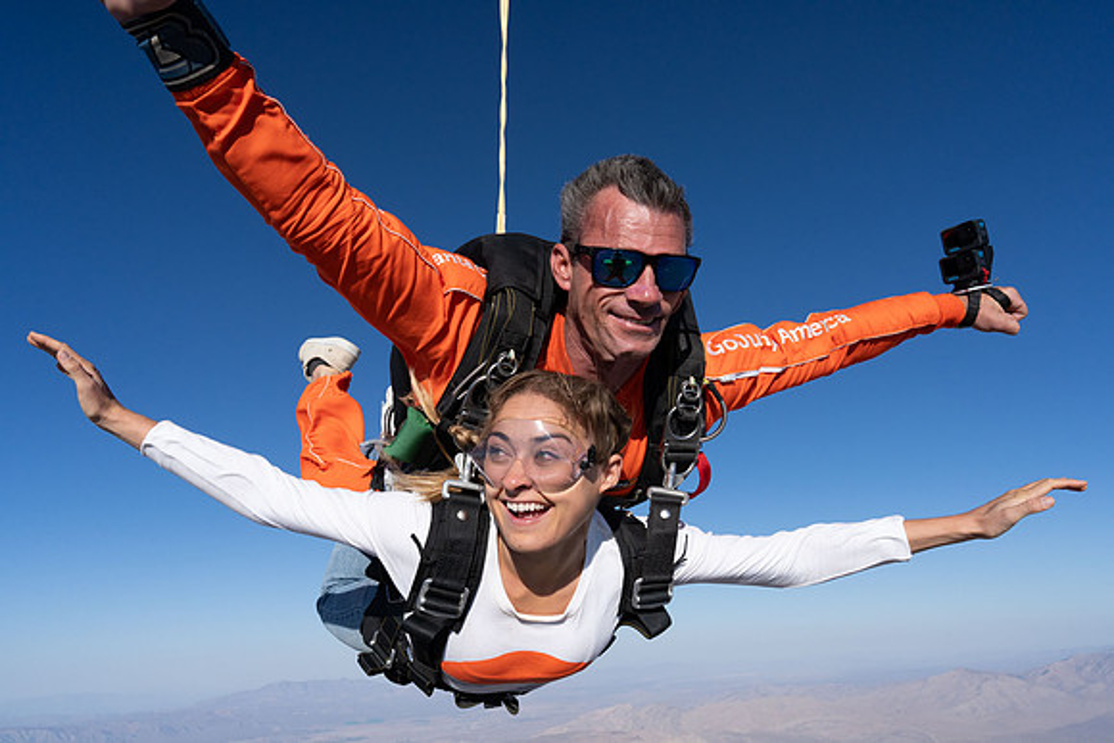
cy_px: 372
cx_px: 557
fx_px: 743
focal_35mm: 24
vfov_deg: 53.2
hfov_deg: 73.7
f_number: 11
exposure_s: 1/2000
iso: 800
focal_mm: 24
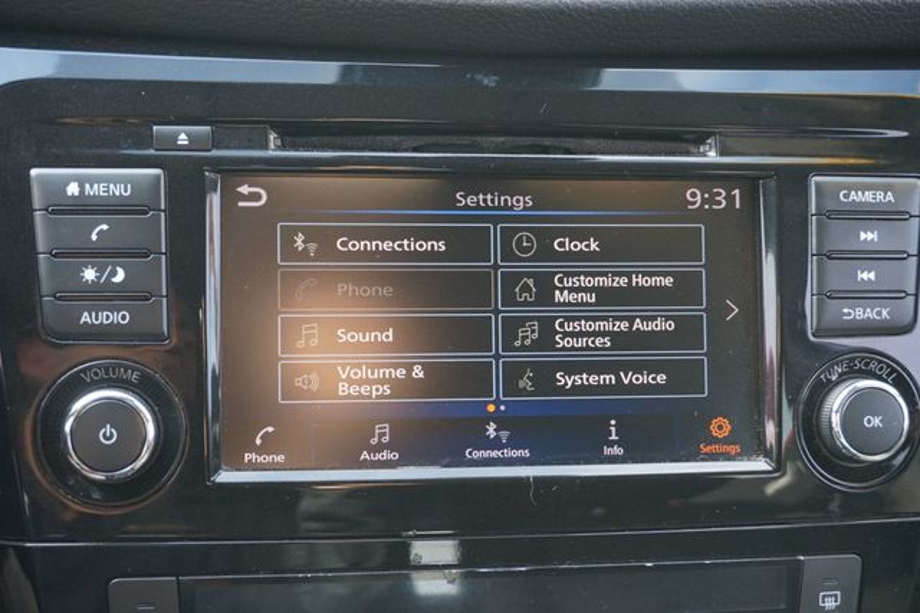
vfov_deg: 25.7
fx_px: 1341
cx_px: 460
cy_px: 306
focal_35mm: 52
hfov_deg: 37.9
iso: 800
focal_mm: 35
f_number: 5.6
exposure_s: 1/60
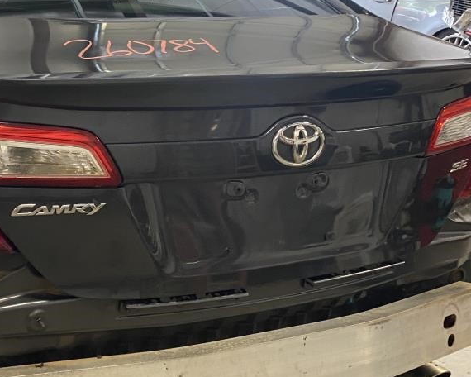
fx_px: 795
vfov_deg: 26.7
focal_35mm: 57
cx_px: 61
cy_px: 163
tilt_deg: -17.7
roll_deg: -3.5
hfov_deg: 31.7
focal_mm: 4.25
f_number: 1.8
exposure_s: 1/60
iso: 160
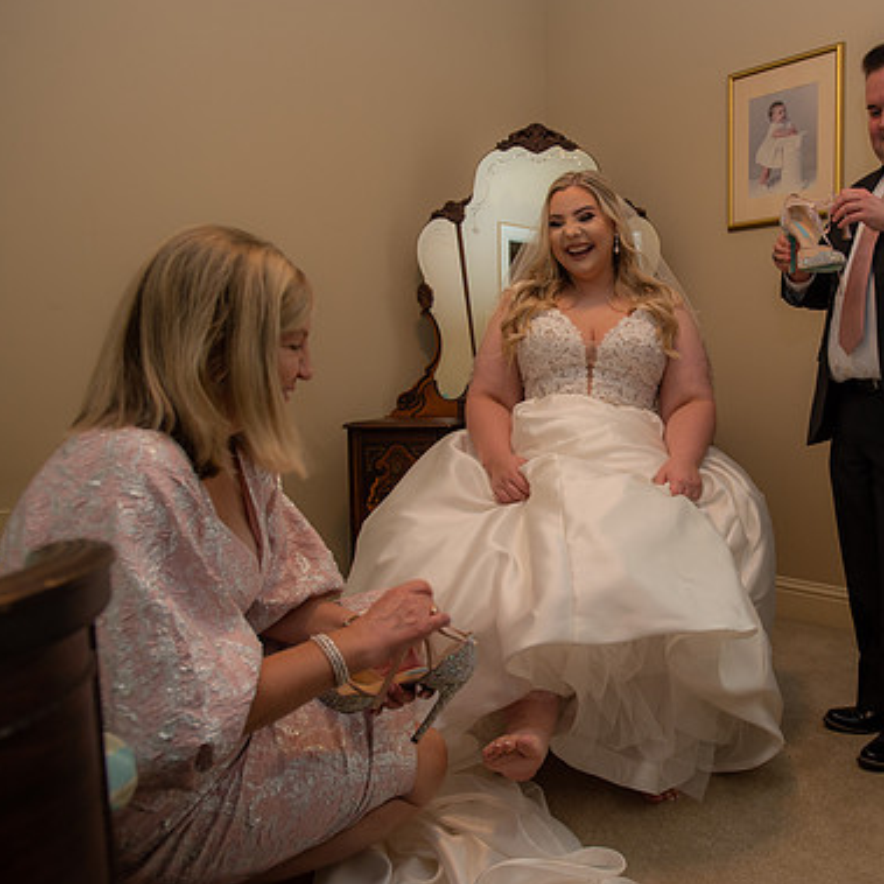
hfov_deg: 58.3
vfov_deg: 60.9
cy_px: 443
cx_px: 646
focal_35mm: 26
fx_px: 751
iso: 640
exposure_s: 1/60
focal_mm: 20
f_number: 4
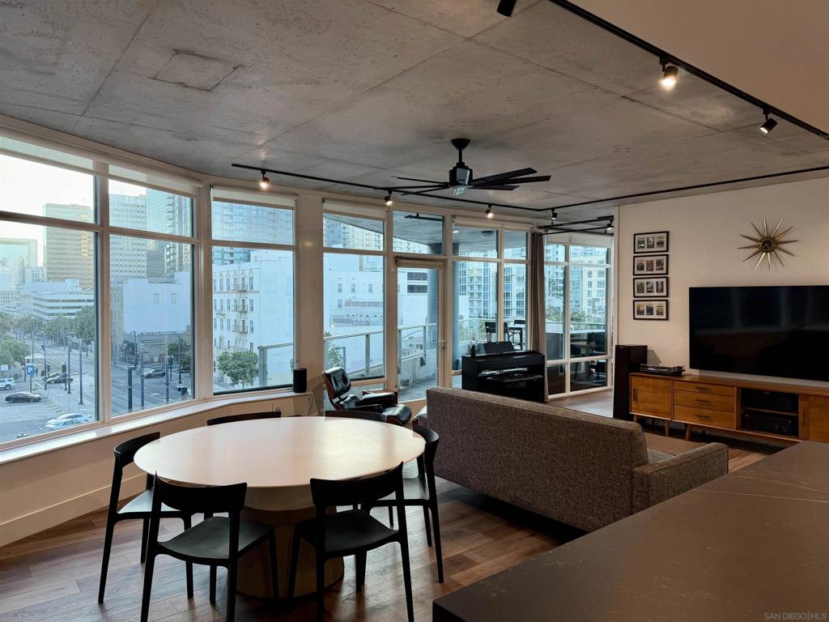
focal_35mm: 24
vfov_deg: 56.8
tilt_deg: -1.0
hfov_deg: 71.6
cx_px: 414
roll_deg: -0.3
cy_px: 311
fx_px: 575
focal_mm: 6.76
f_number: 1.78
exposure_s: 1/120
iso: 100
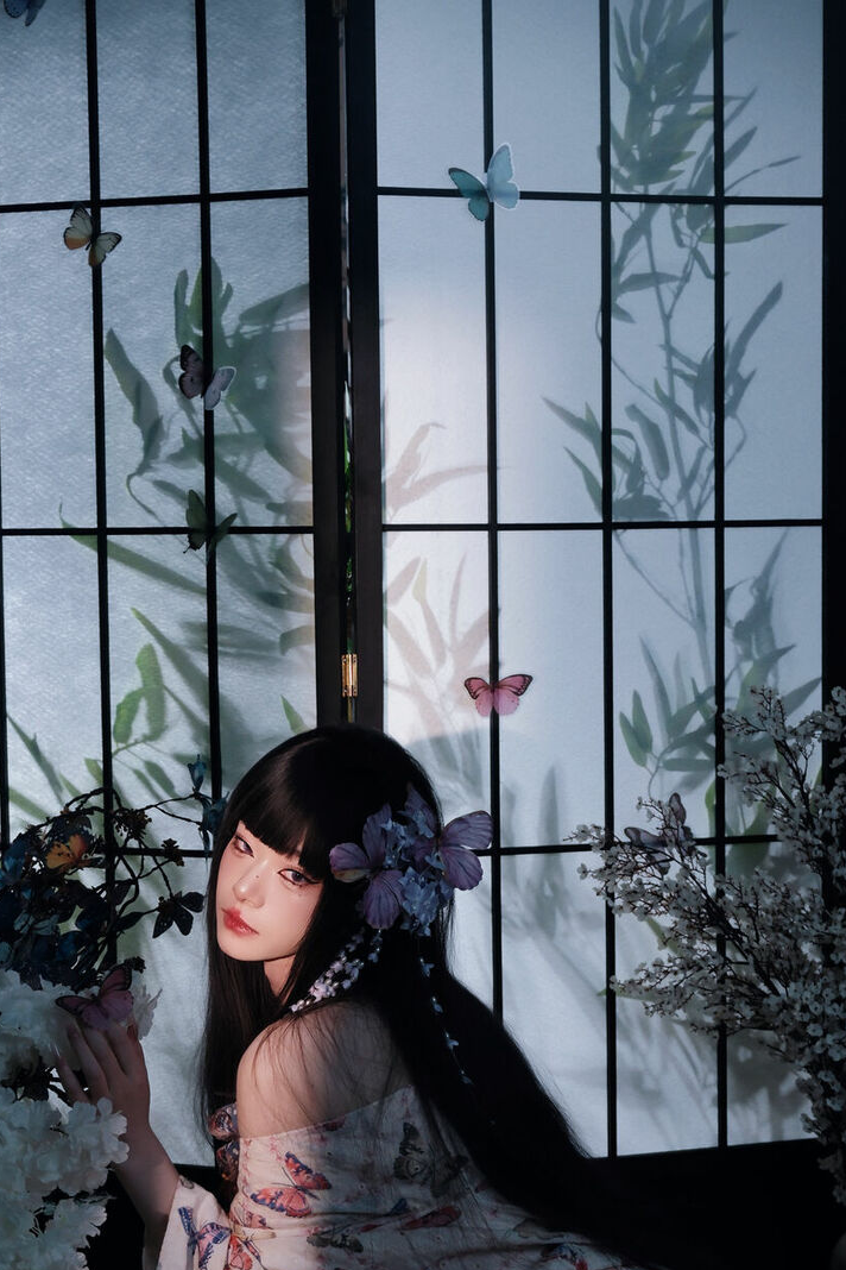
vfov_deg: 23.2
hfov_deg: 15.7
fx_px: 3067
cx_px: 455
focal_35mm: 87
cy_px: 889
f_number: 3.6
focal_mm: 39
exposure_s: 1/125
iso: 640
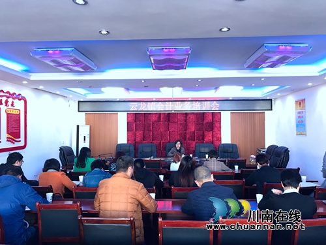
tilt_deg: +1.4
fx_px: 264
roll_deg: -0.3
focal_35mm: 28
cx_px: 163
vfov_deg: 49.7
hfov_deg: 63.4
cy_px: 122
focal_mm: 3.99
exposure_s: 1/17
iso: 40
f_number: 1.8
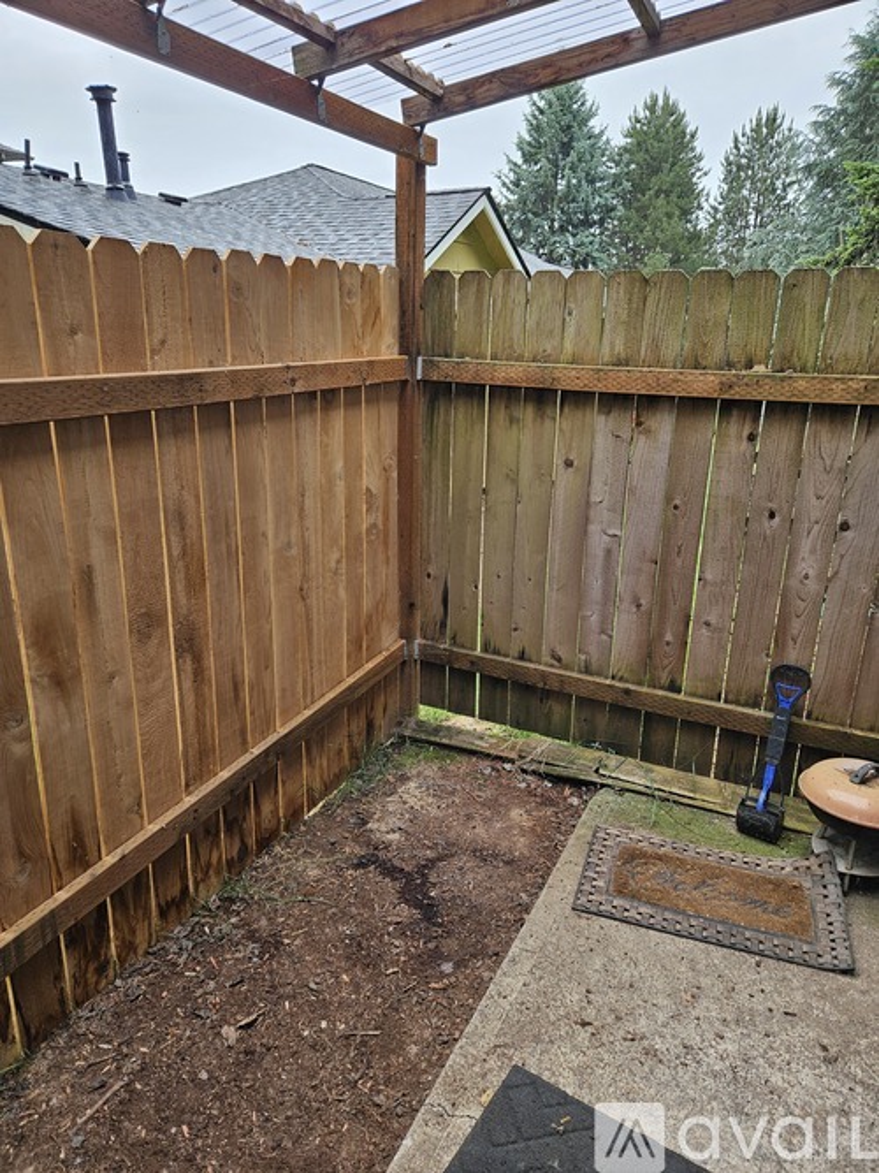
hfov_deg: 58.9
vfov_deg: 73.9
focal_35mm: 23
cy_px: 586
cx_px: 440
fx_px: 779
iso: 80
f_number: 1.8
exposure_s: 1/207
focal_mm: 5.4
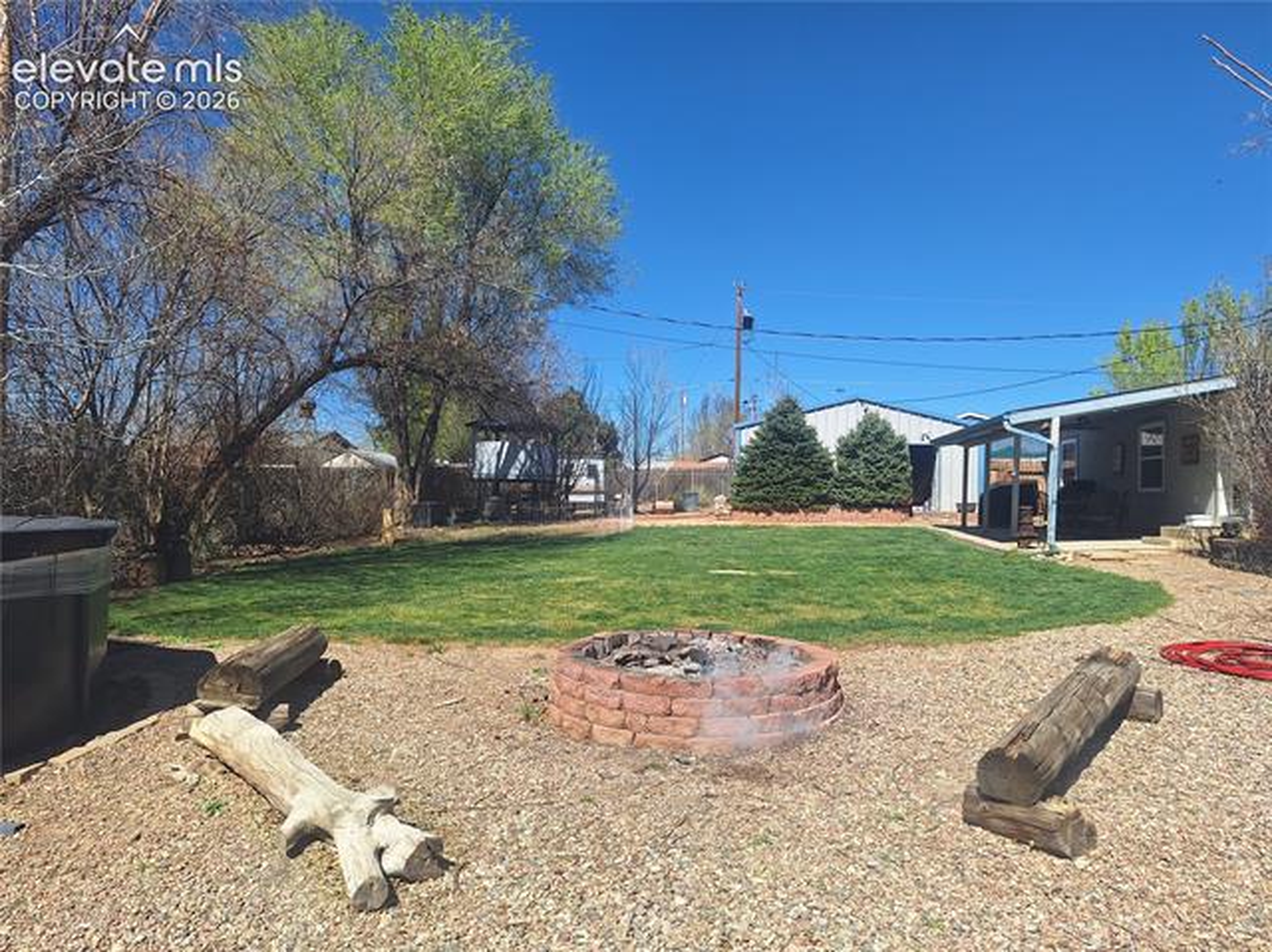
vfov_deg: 58.8
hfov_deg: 74.0
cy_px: 476
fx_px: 845
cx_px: 636
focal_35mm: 23
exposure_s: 1/2331
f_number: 1.8
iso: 40
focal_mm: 5.54
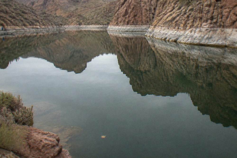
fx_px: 243
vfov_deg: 35.9
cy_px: 79
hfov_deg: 51.9
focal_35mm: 37
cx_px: 118
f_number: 5.6
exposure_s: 1/800
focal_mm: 37
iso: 500
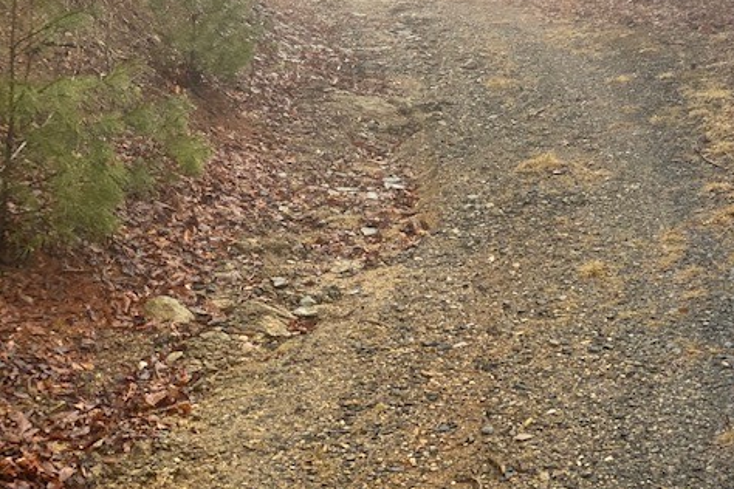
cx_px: 370
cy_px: 42
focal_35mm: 73
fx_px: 1488
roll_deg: -2.3
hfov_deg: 27.7
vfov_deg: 18.3
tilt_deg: +6.3
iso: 64
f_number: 2
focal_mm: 6
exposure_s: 1/122
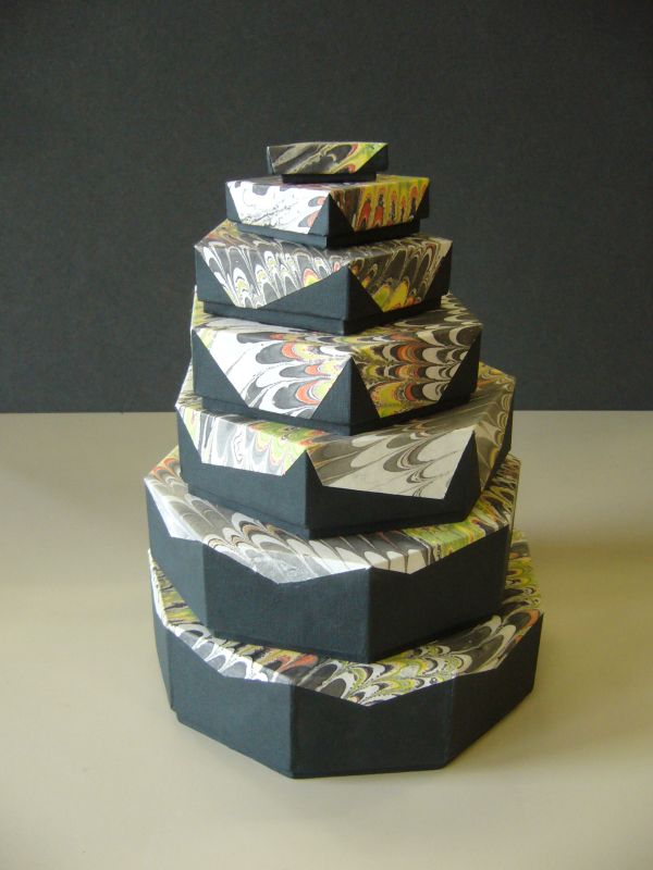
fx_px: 880
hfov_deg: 40.7
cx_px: 326
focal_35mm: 35
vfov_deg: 52.6
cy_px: 435
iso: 200
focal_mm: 5.8
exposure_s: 1/50
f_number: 2.8
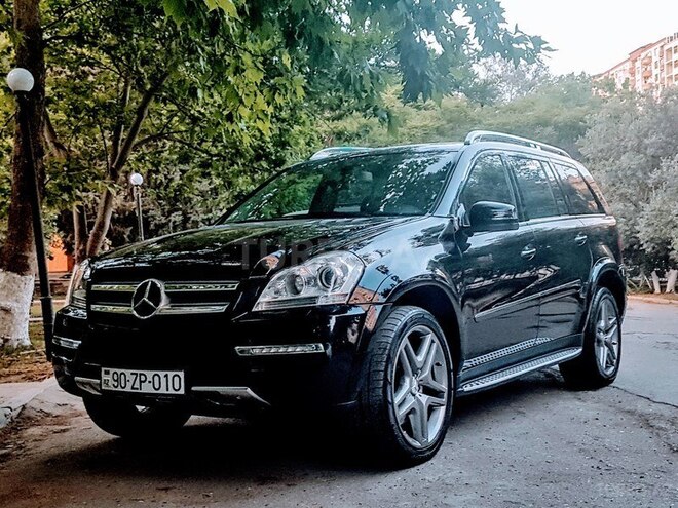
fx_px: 509
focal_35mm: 26
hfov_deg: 67.3
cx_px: 339
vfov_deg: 53.1
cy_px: 254
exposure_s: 1/100
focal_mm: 4.2
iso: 100
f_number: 1.7
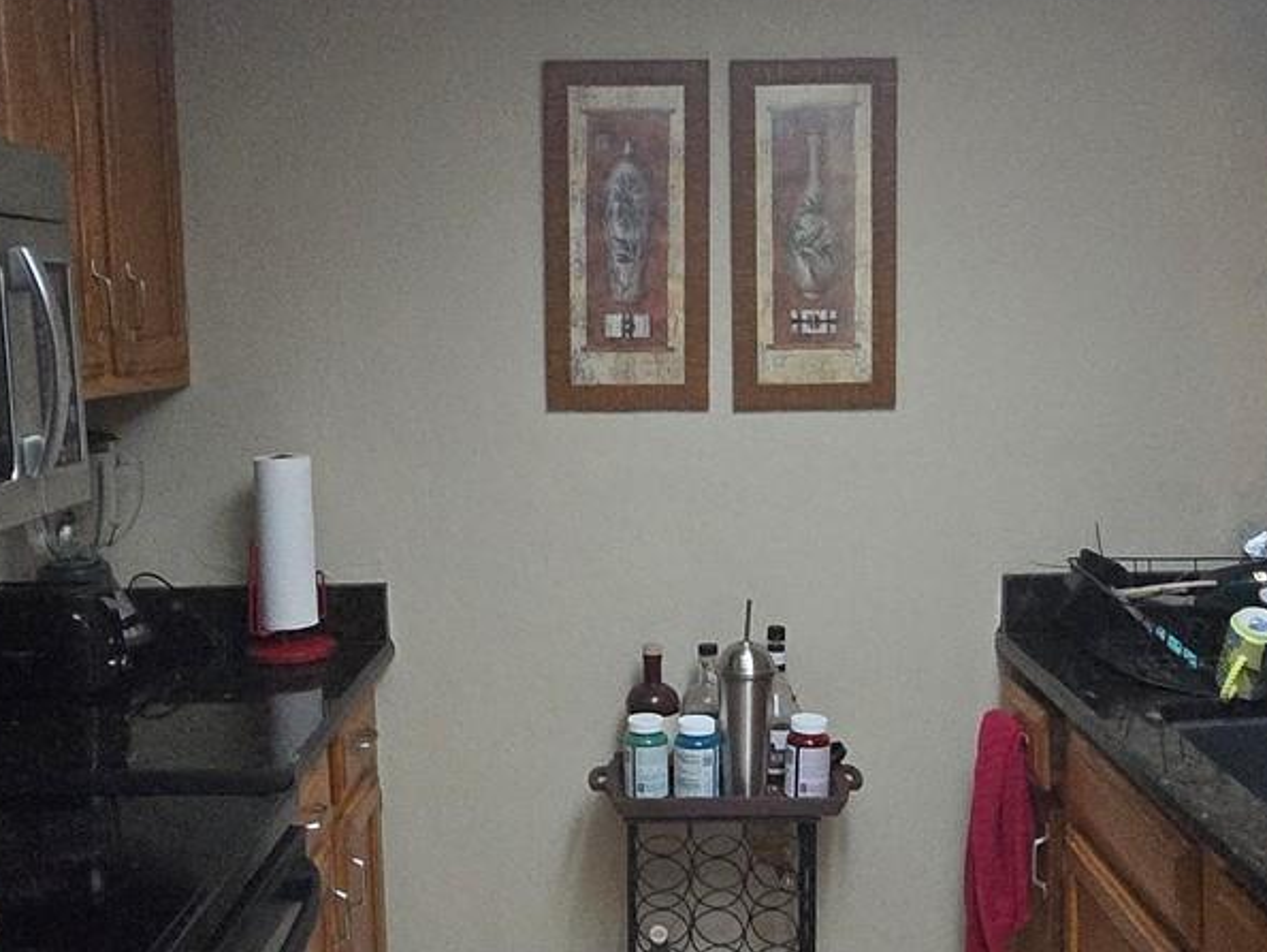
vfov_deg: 40.7
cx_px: 651
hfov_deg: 52.6
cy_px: 495
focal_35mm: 35
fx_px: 1282
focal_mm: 1.7
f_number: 2.2
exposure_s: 1/60
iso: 640
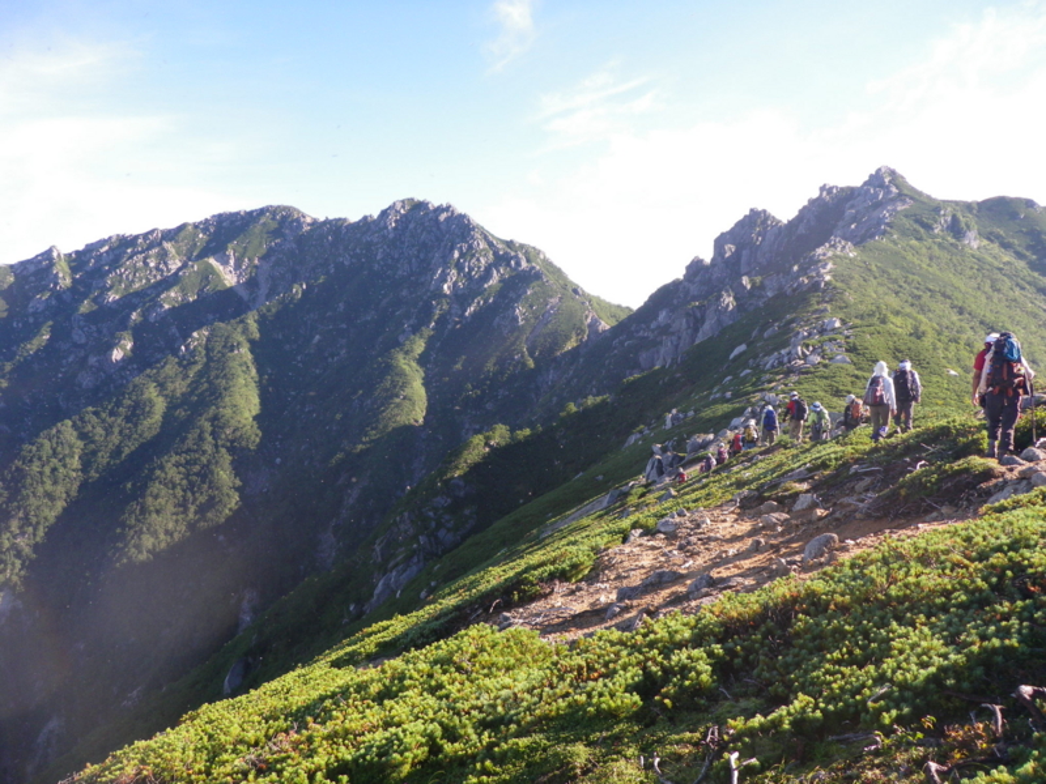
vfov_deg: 40.7
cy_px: 392
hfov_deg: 52.6
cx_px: 523
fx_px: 1058
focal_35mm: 35
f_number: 3.8
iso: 64
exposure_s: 1/200
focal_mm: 6.2
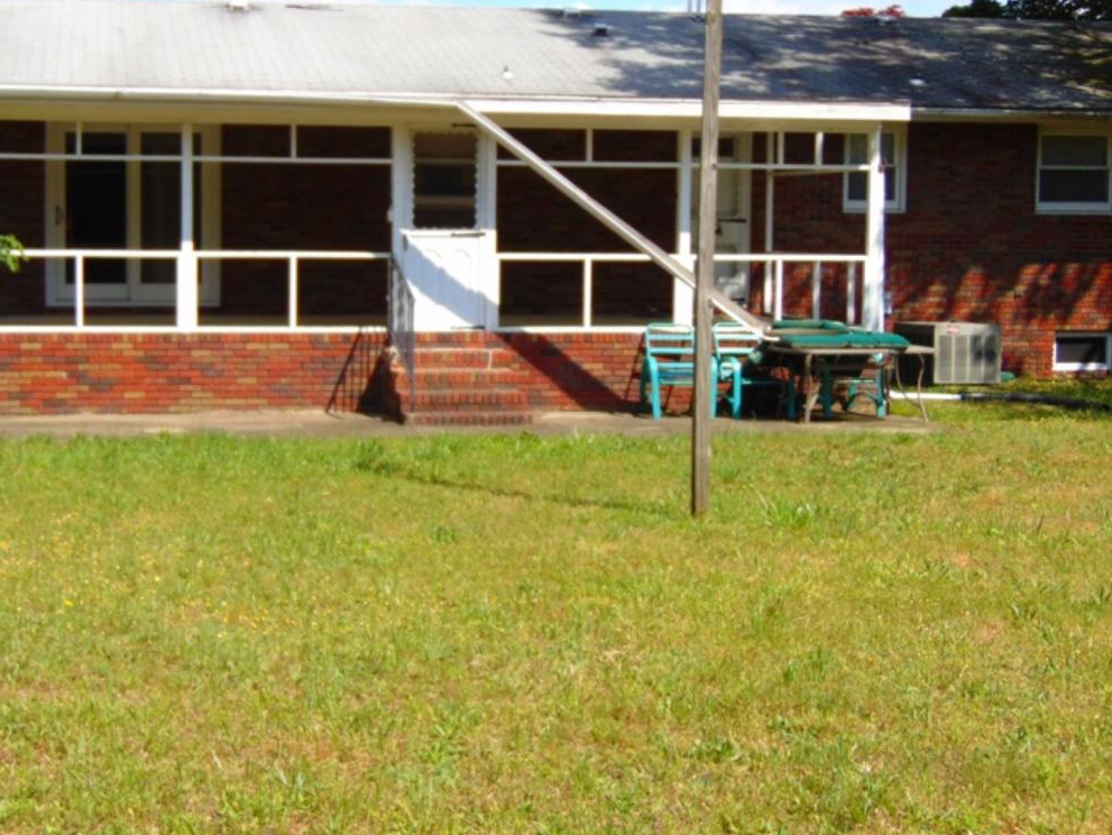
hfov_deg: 31.4
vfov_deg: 24.0
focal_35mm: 61
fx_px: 1960
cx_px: 371
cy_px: 334
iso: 80
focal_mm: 7.6
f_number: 8.7
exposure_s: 1/800
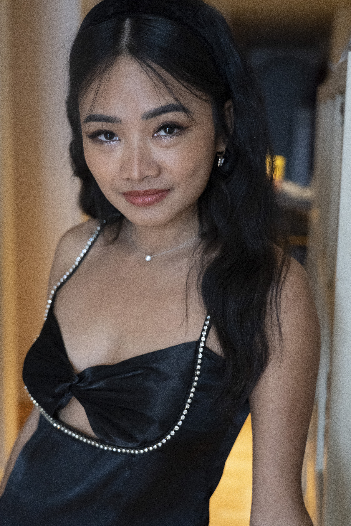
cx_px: 176
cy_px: 263
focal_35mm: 49
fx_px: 717
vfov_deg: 40.3
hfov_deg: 27.5
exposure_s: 1/160
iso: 10000
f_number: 4
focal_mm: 49
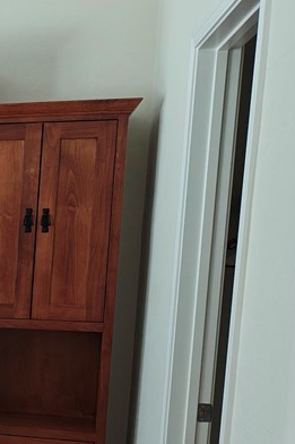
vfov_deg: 29.0
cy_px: 358
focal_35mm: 68
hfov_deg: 16.1
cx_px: -276
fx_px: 837
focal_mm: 4.68
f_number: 1.7
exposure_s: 1/60
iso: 753
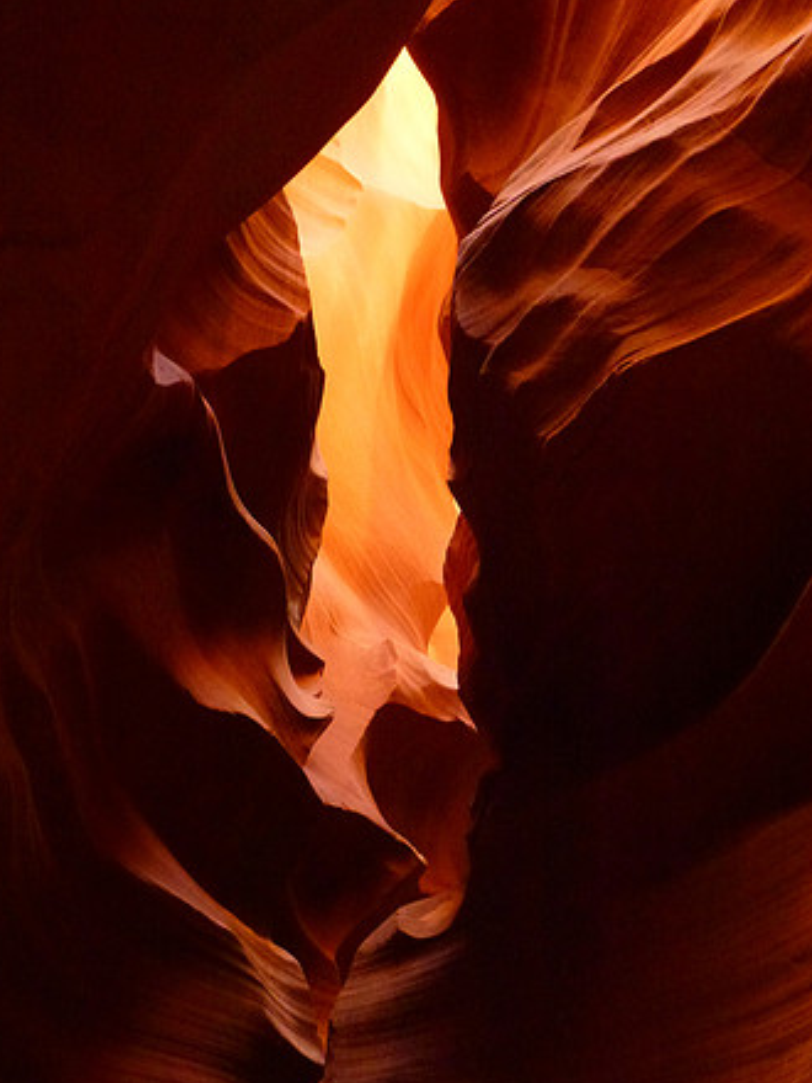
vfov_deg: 44.8
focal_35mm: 42
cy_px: 549
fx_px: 1314
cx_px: 399
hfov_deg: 34.3
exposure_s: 1/8
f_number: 3.9
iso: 800
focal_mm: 7.4
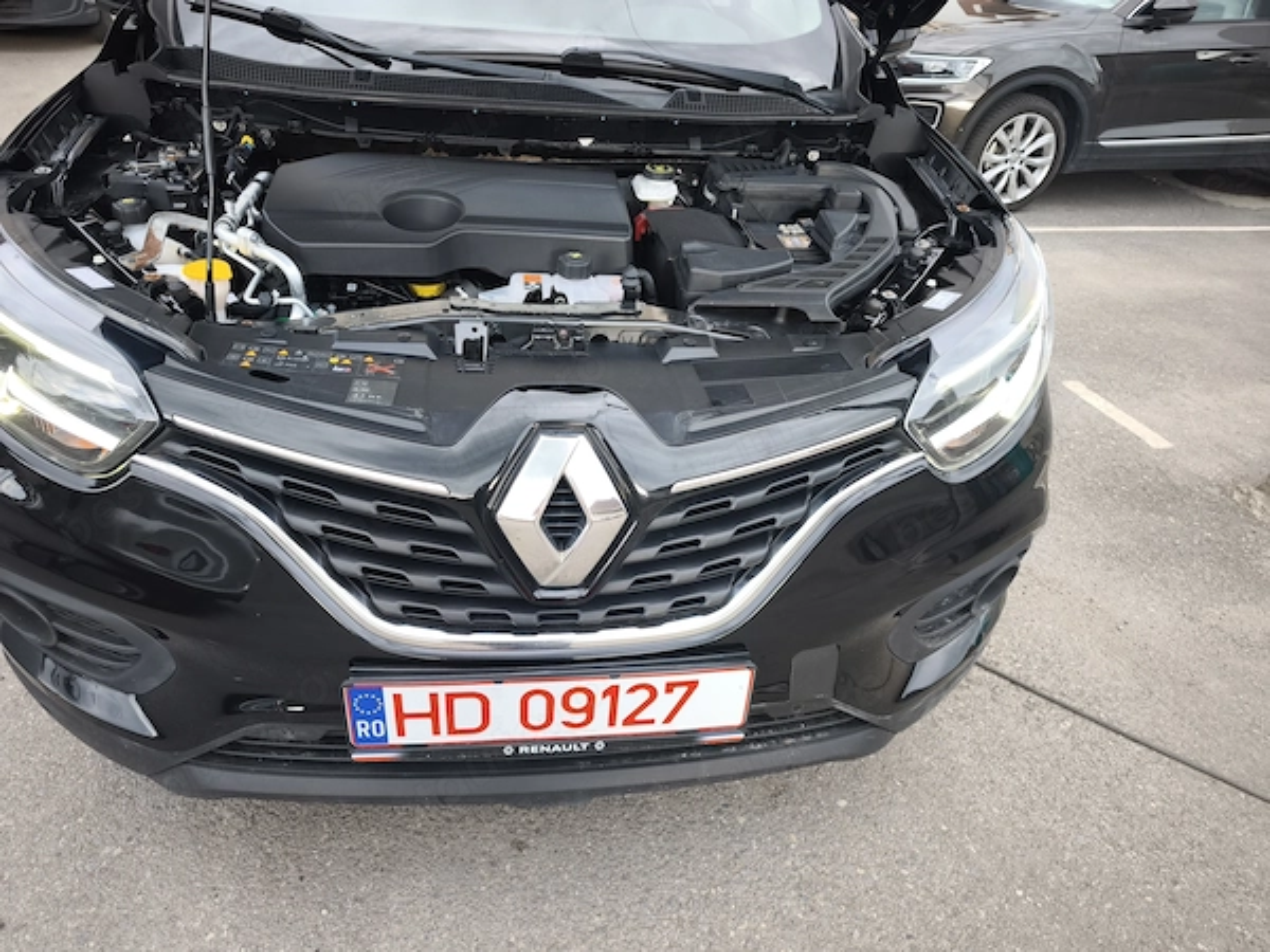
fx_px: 844
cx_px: 635
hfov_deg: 73.9
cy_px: 476
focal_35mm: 23
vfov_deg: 58.9
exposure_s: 1/491
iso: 320
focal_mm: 6.57
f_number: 1.6
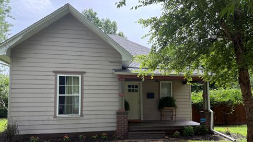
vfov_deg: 42.4
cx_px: 127
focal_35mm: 27
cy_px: 92
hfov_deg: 69.9
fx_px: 181
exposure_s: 1/888
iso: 100
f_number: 1.78
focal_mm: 6.76
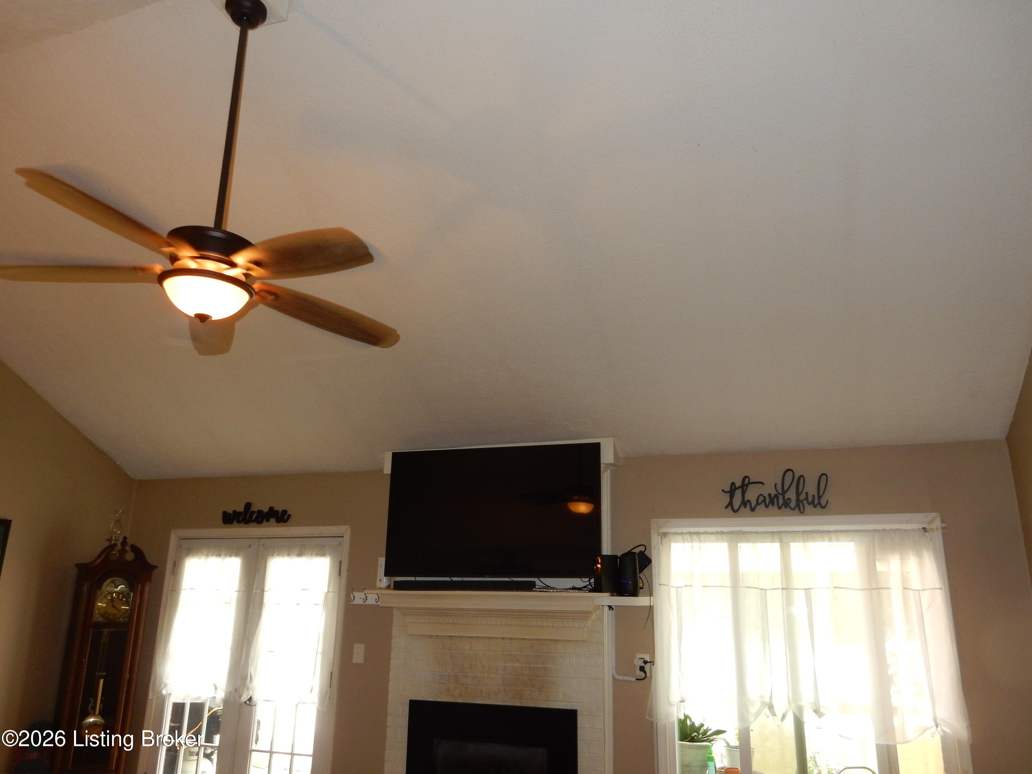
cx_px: 516
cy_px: 387
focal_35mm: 25
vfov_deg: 54.9
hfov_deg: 69.4
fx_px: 745
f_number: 3.7
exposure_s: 1/30
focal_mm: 4.5
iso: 200
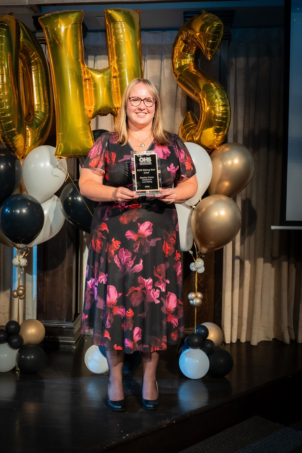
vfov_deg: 44.0
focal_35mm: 45
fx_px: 560
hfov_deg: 30.0
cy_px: 208
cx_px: 105
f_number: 2.8
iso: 1600
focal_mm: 27.4
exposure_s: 1/125
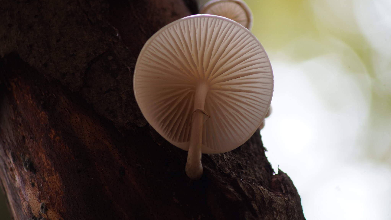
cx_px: 196
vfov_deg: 3.4
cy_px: 98
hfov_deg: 6.0
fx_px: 3753
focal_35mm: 362
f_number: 5.6
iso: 400
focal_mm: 230
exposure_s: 1/20
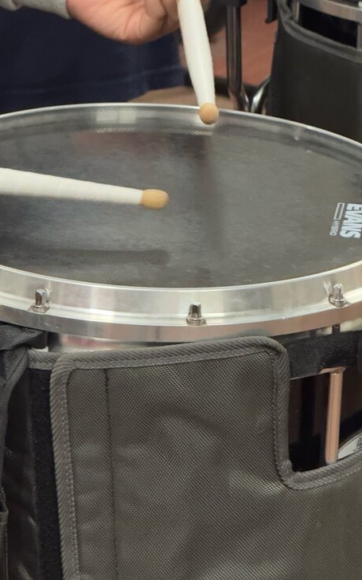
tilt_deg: -18.2
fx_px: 2826
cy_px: 182
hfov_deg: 7.3
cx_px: 138
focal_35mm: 179
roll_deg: -0.4
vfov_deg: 11.7
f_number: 2.8
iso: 1000
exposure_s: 1/40
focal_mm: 15.66
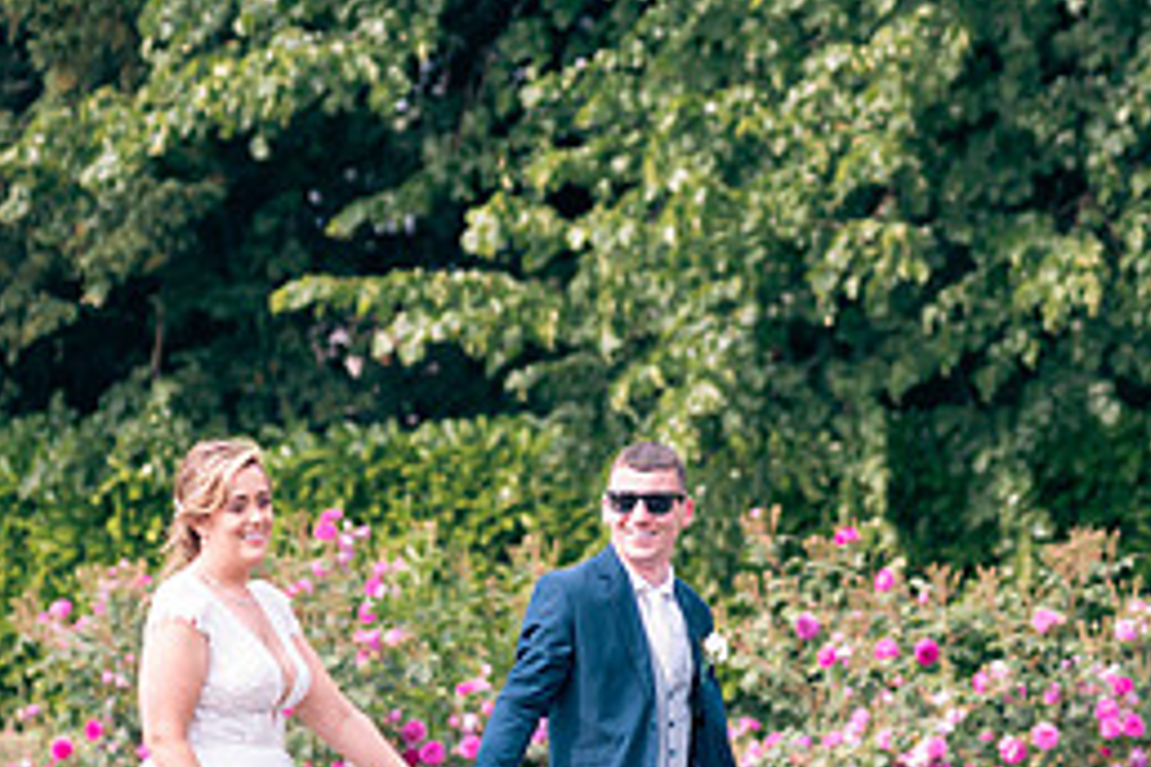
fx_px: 11125
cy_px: 796
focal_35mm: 348
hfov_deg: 5.9
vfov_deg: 3.9
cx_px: 642
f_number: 3.5
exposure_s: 1/320
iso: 80
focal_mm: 155
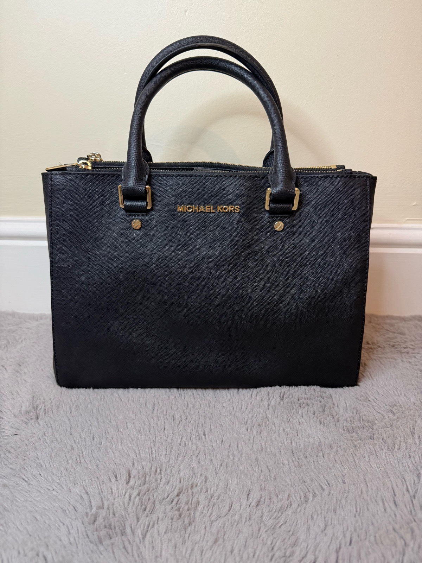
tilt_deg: -22.1
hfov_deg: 56.8
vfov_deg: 71.6
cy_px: 282
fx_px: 390
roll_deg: -1.5
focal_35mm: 24
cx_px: 211
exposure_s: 1/50
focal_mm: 6.76
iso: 320
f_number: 1.78
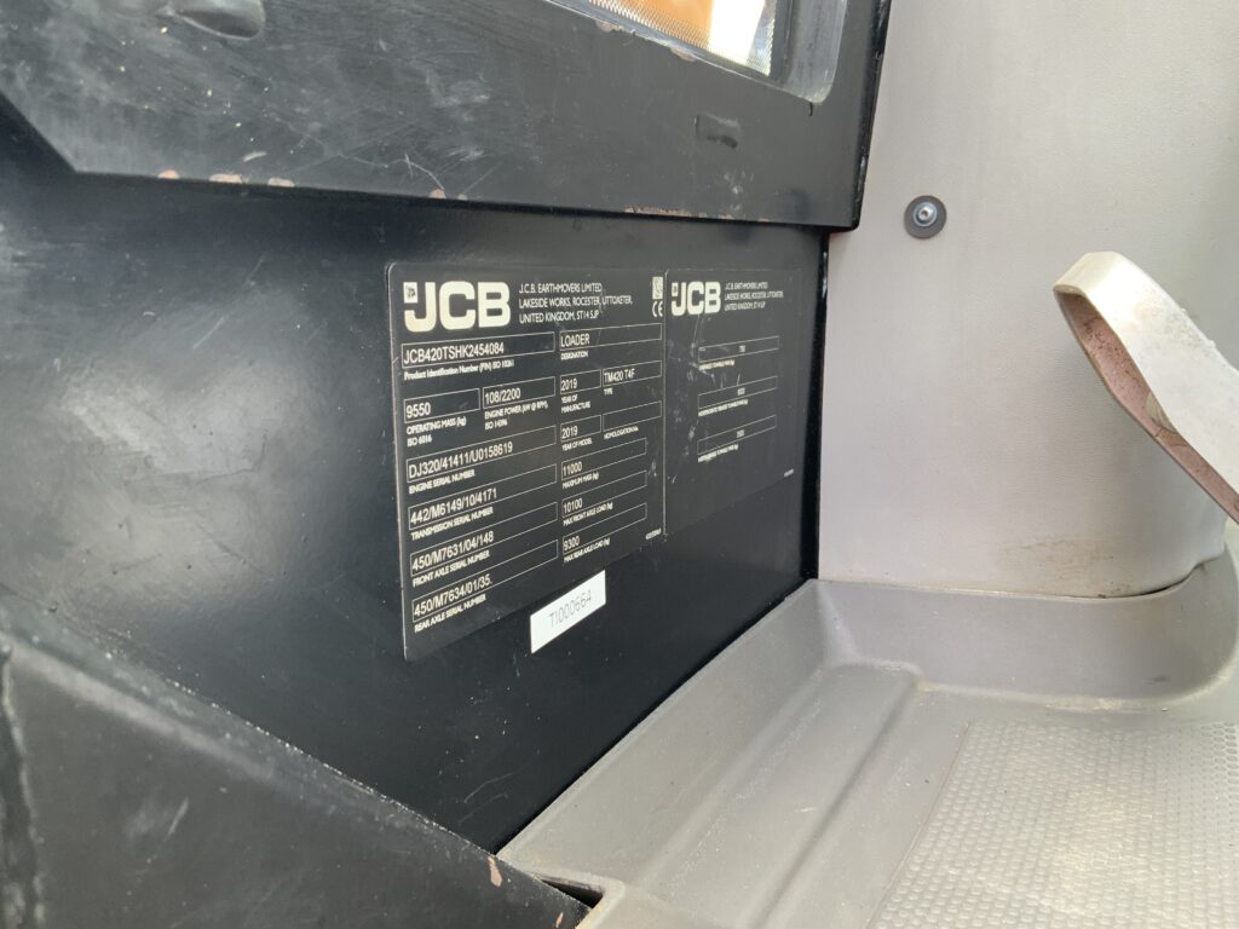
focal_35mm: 29
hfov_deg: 61.7
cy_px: 464
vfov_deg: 48.2
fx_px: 1038
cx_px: 620
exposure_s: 1/84
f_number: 1.8
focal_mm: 3
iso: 64
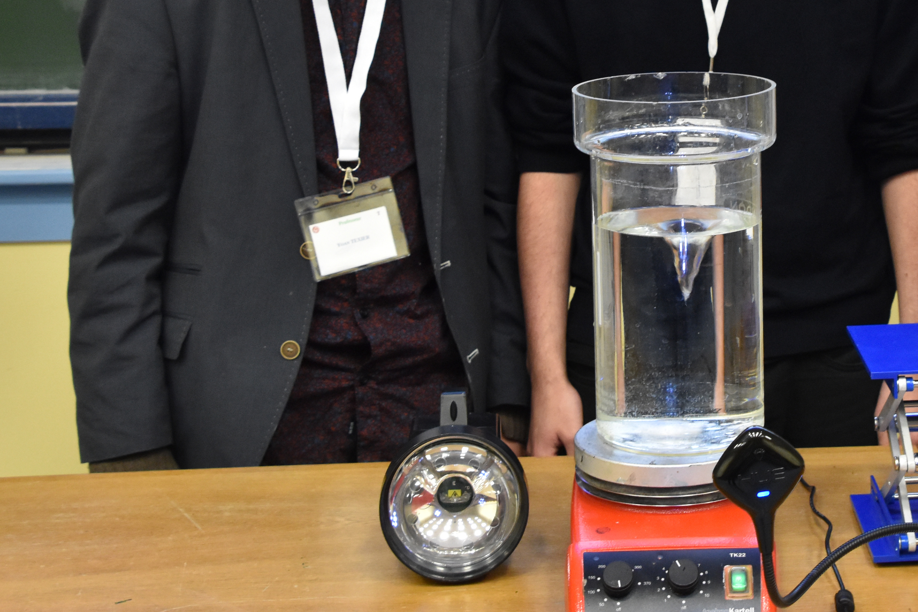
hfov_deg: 25.1
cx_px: 775
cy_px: 110
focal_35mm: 79
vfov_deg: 17.1
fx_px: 2014
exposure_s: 1/13
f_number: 7.1
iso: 1600
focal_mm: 28
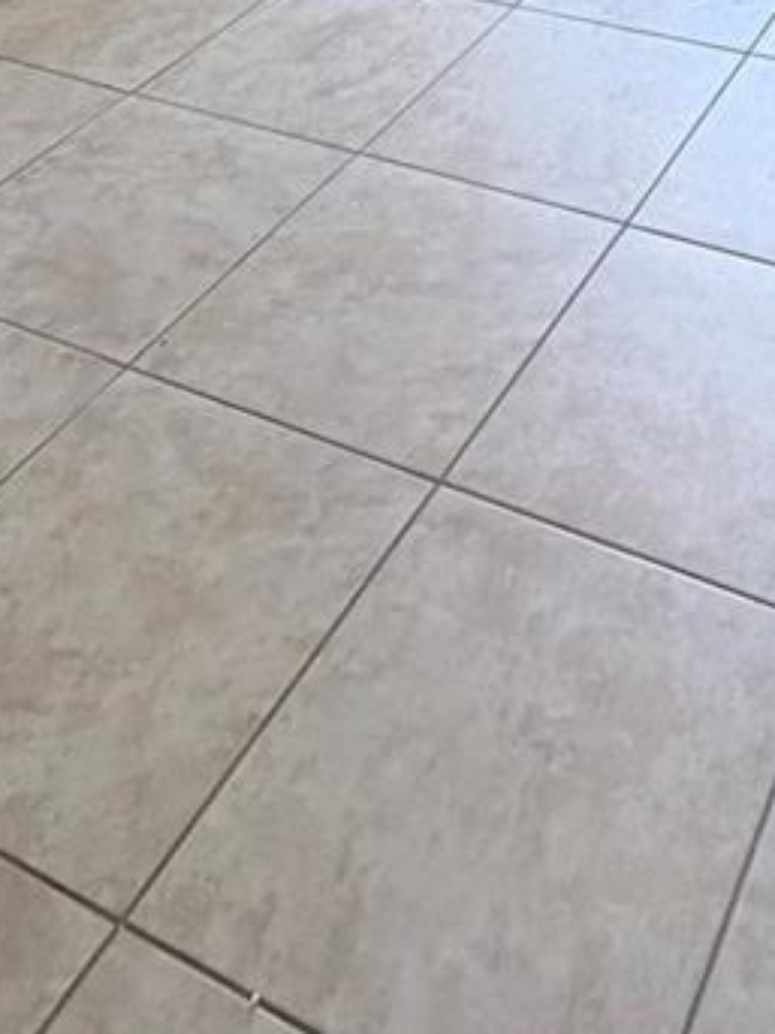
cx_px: 712
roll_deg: +2.1
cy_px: -594
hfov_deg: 28.4
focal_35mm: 49
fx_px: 1464
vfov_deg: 26.0
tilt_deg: -5.6
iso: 250
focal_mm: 2.22
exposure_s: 1/121
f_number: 2.2
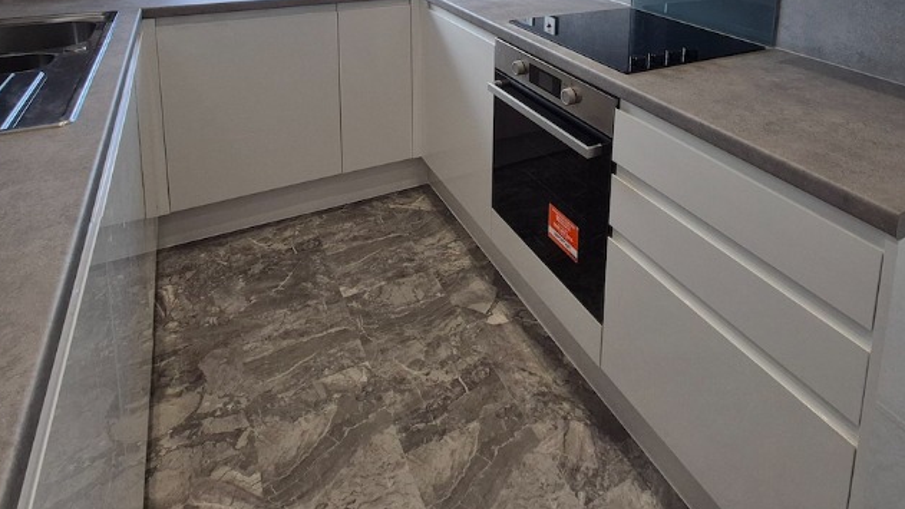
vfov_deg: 40.9
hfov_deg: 78.0
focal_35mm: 23
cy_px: -36
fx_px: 552
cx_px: 529
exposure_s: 1/170
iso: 50
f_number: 2.2
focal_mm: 1.74
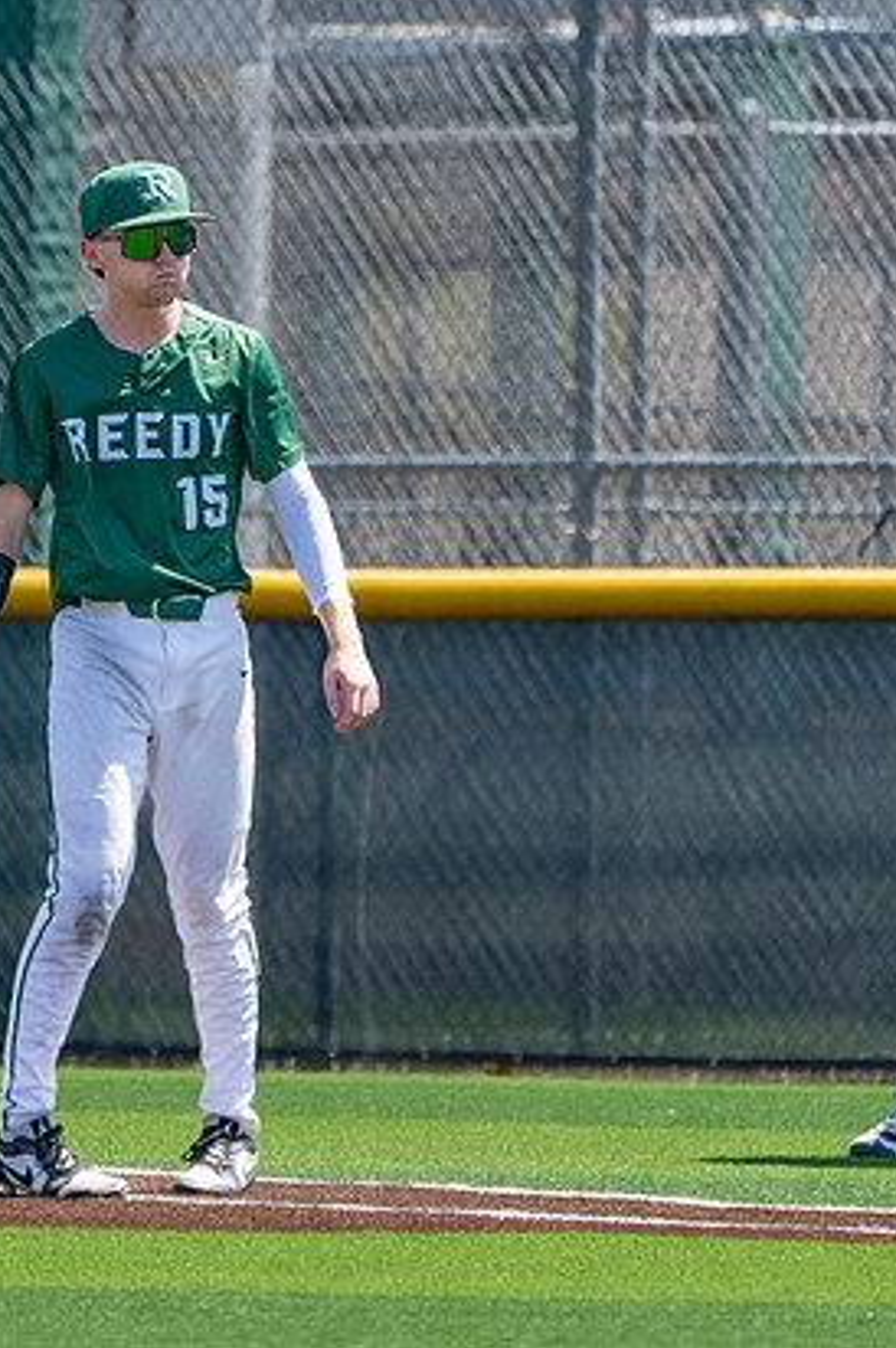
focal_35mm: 859
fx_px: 32121
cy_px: 678
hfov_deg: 1.6
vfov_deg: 2.4
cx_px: 131
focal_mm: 560
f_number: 8
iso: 1000
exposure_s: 1/2000
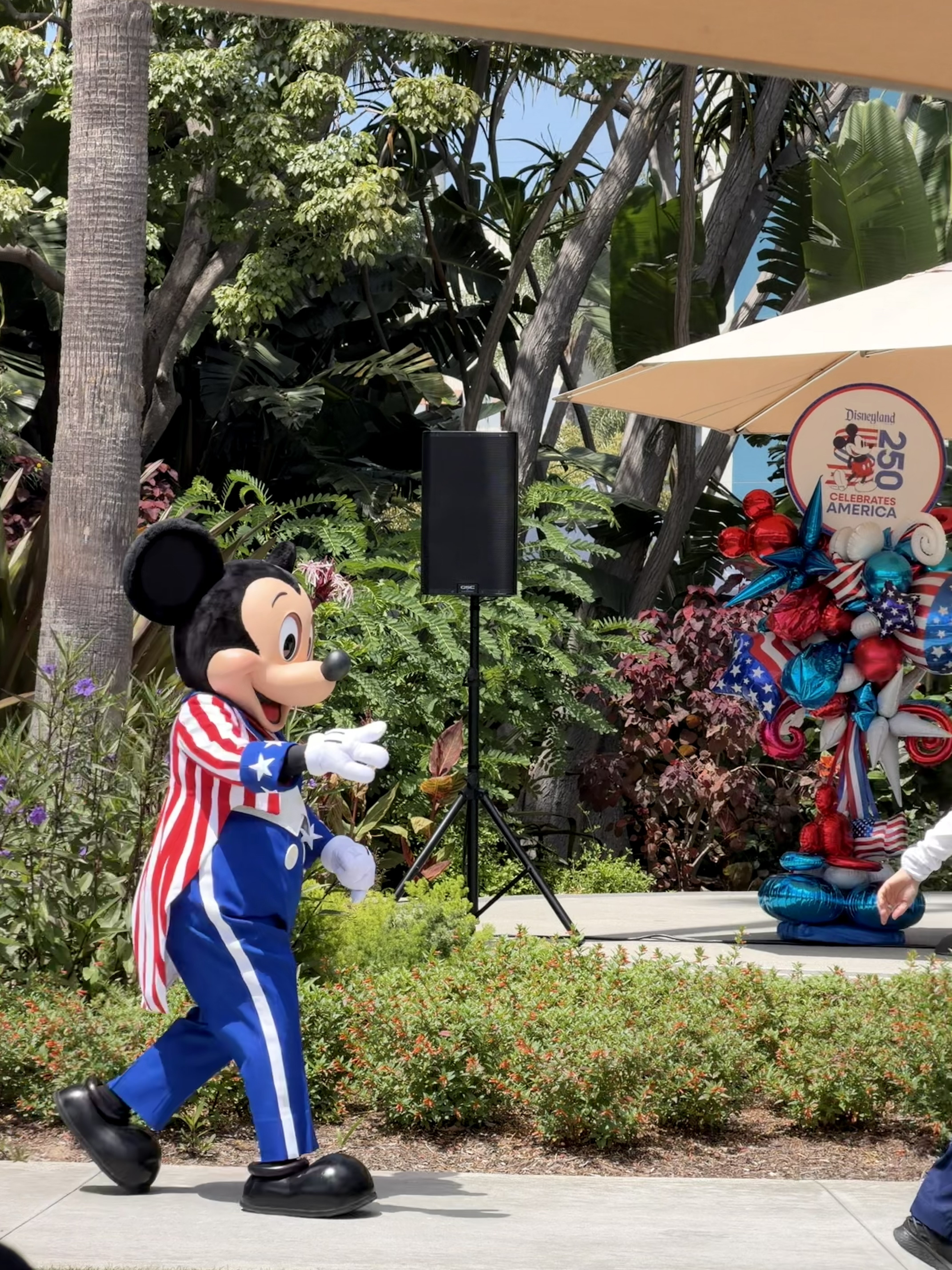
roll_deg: -1.1
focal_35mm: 100
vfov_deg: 19.6
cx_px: 476
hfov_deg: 14.8
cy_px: 635
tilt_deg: +0.6
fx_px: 3667
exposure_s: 1/638
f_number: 2.8
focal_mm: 16.89
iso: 40
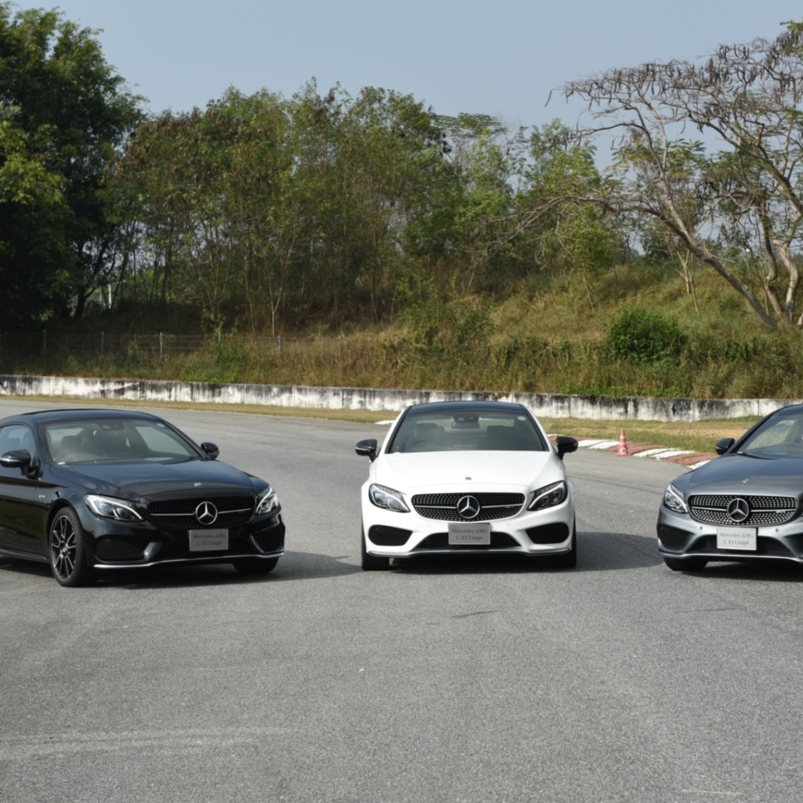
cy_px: 398
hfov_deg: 19.3
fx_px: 2362
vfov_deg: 19.3
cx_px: 473
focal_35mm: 90
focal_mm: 70
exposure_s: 1/400
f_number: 8
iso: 100
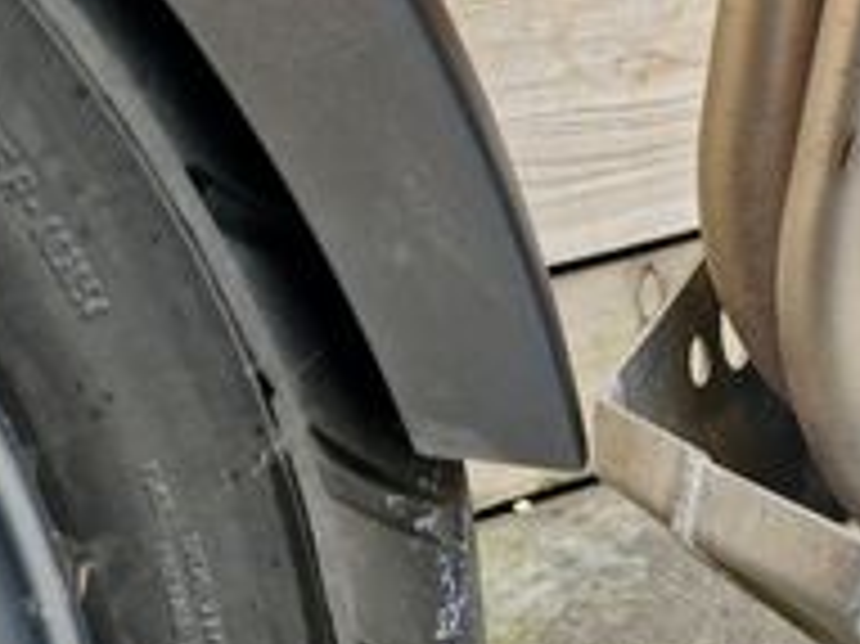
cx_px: 1157
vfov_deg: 18.3
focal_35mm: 77
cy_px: -81
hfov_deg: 22.4
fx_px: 1912
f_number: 1.8
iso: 80
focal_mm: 5.4
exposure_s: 1/180
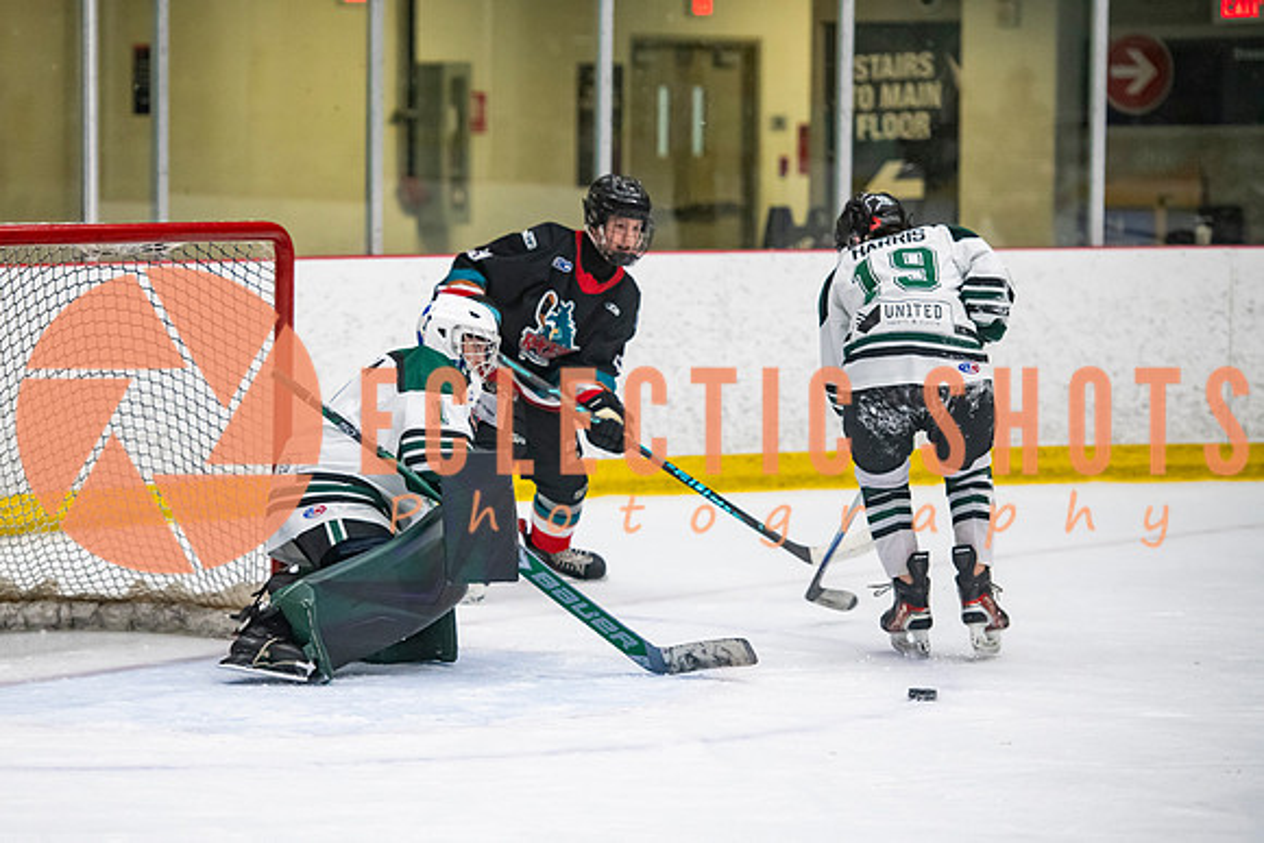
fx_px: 5937
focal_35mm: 169
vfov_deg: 8.1
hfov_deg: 12.1
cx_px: 473
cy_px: 422
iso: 2000
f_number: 3.2
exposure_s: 1/640
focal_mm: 135
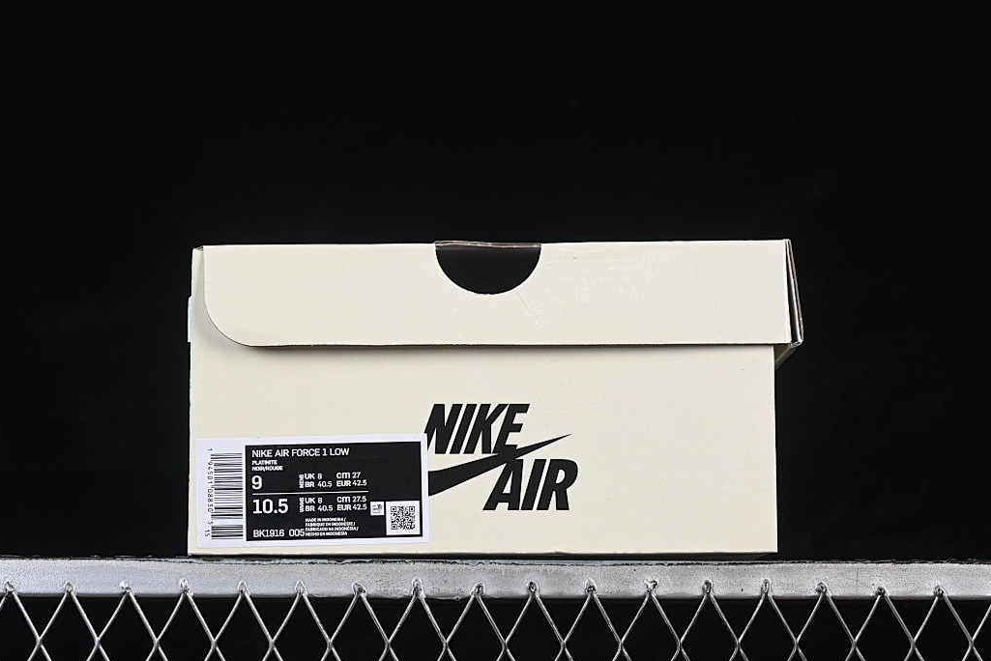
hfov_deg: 25.7
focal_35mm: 79
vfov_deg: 17.3
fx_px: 2175
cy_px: 339
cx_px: 478
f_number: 8
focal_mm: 50
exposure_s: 1/80
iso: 160
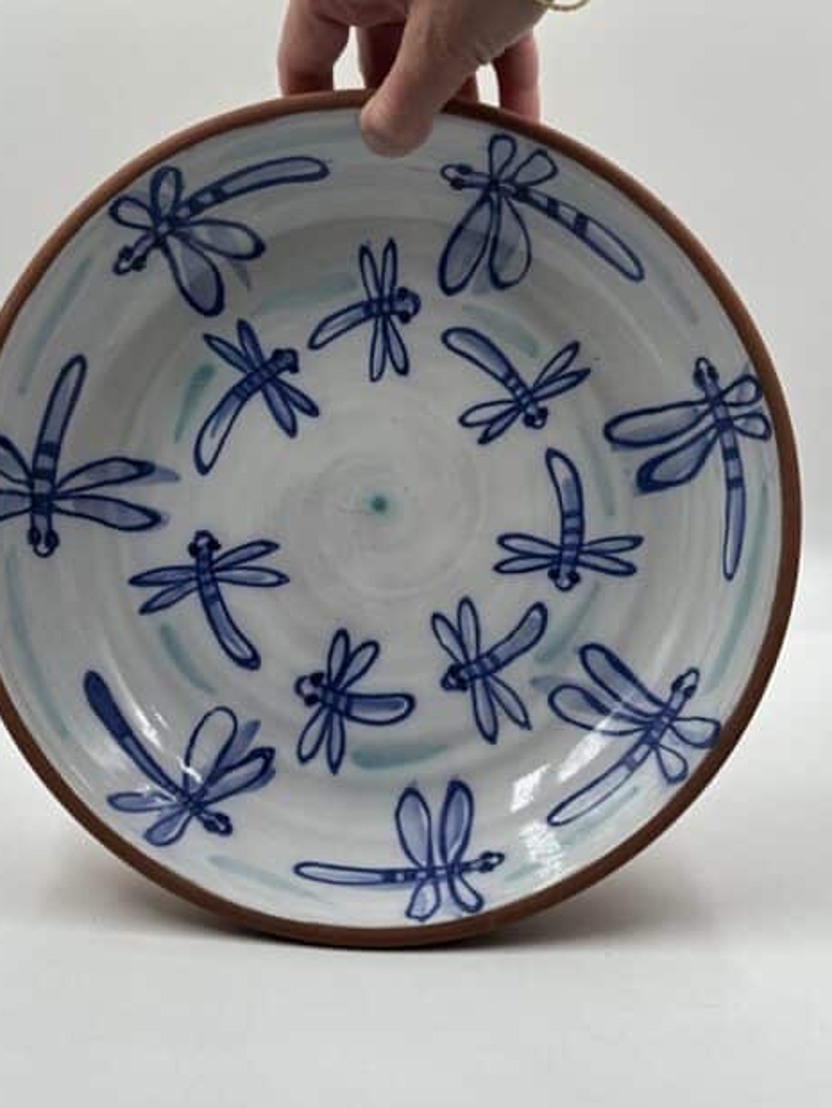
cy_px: 401
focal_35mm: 62
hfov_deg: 23.7
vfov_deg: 31.0
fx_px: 1985
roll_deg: -1.5
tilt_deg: -14.2
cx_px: 369
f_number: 1.78
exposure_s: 1/276
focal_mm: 6.86
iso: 64
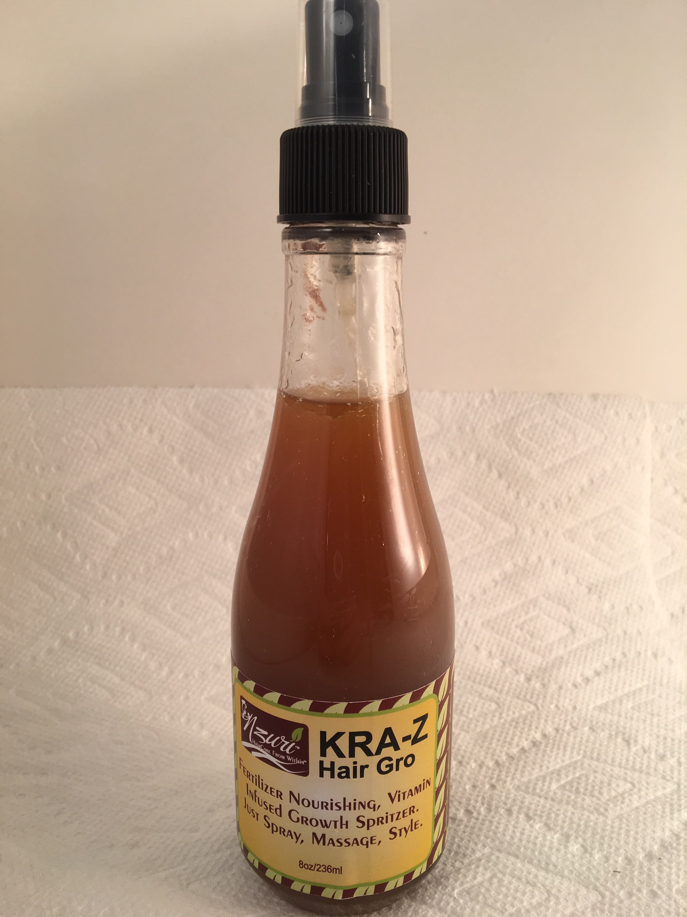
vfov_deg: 61.7
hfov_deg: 48.2
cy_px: 458
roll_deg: -2.5
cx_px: 344
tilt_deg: -15.5
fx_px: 767
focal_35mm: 29
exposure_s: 1/120
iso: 32
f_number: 2.2
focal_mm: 4.15
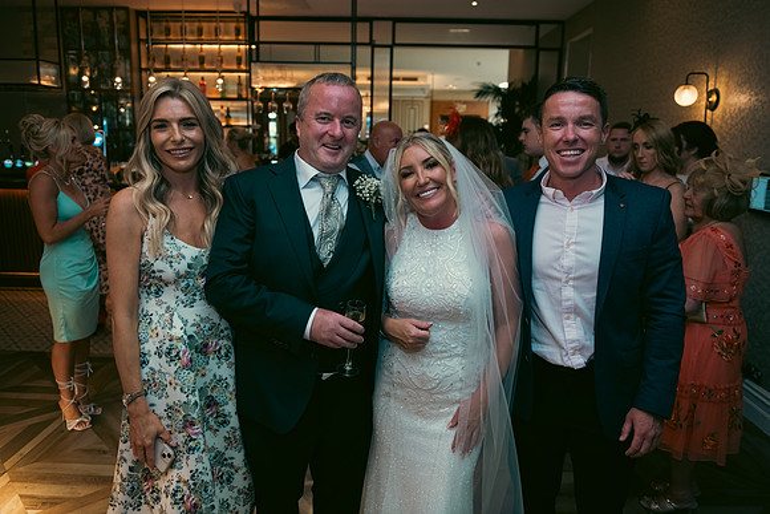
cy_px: 257
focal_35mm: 27
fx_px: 578
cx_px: 385
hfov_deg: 67.4
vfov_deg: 48.0
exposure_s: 1/160
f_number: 3.5
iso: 800
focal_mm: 27
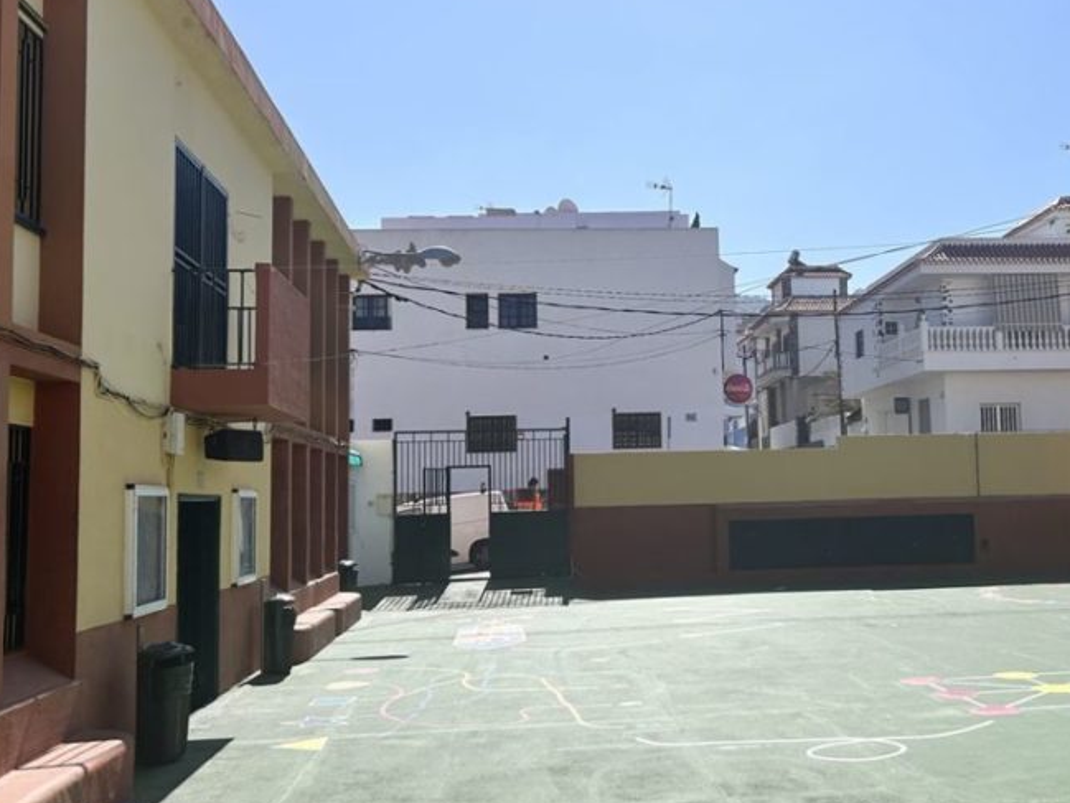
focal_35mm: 41
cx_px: 742
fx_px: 1268
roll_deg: +0.9
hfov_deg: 44.9
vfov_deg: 35.1
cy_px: 378
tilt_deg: +3.0
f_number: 1.5
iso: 50
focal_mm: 5.7
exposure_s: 1/7463
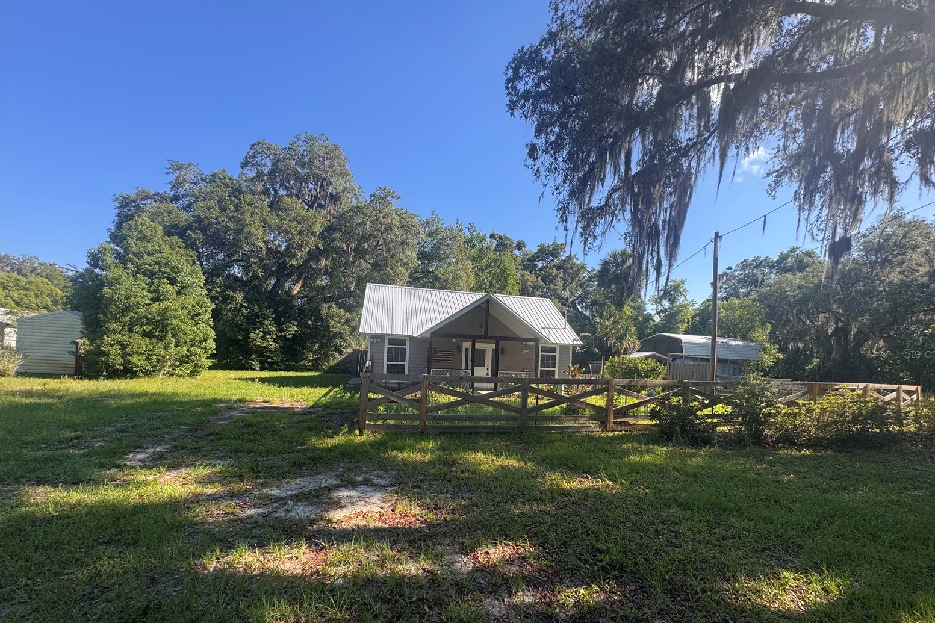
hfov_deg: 100.4
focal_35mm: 15
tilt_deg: +0.3
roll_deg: -3.5
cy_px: 353
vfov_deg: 76.9
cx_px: 479
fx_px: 390
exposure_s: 1/687
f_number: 2.2
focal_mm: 2.22
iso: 40
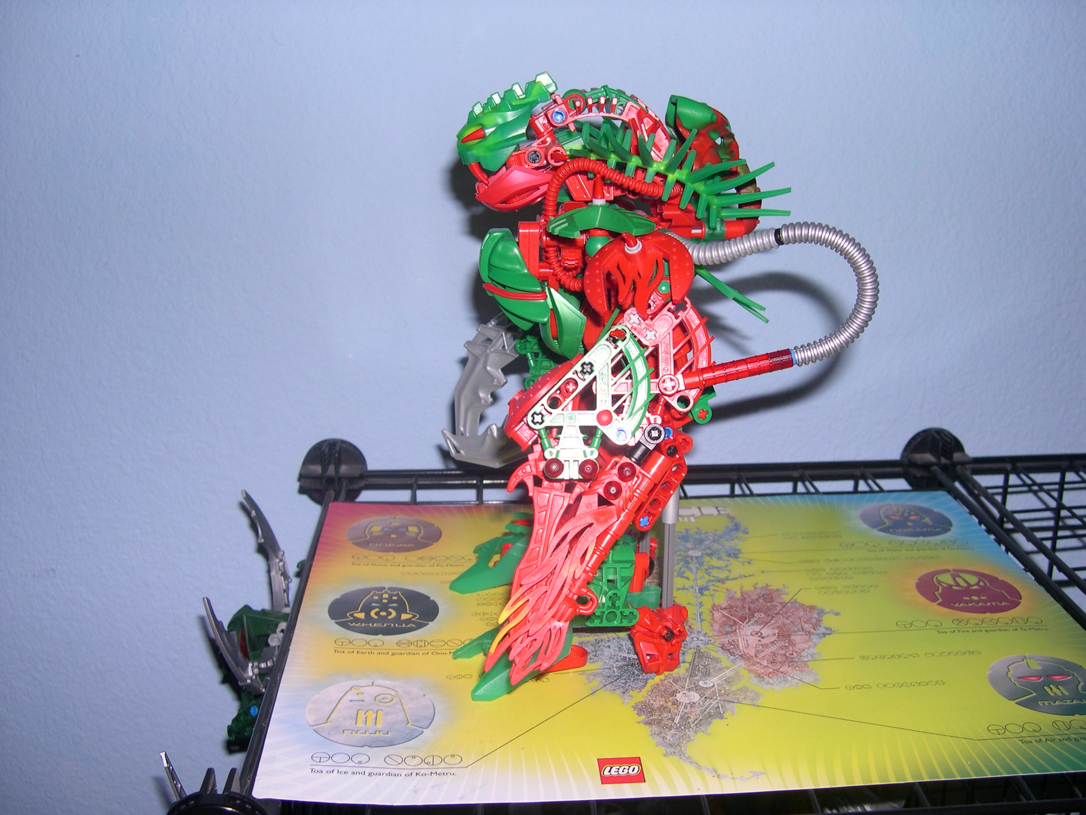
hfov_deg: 49.0
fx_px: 1192
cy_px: 408
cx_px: 543
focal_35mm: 38
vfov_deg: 37.7
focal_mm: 8
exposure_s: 1/60
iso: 100
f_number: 2.8
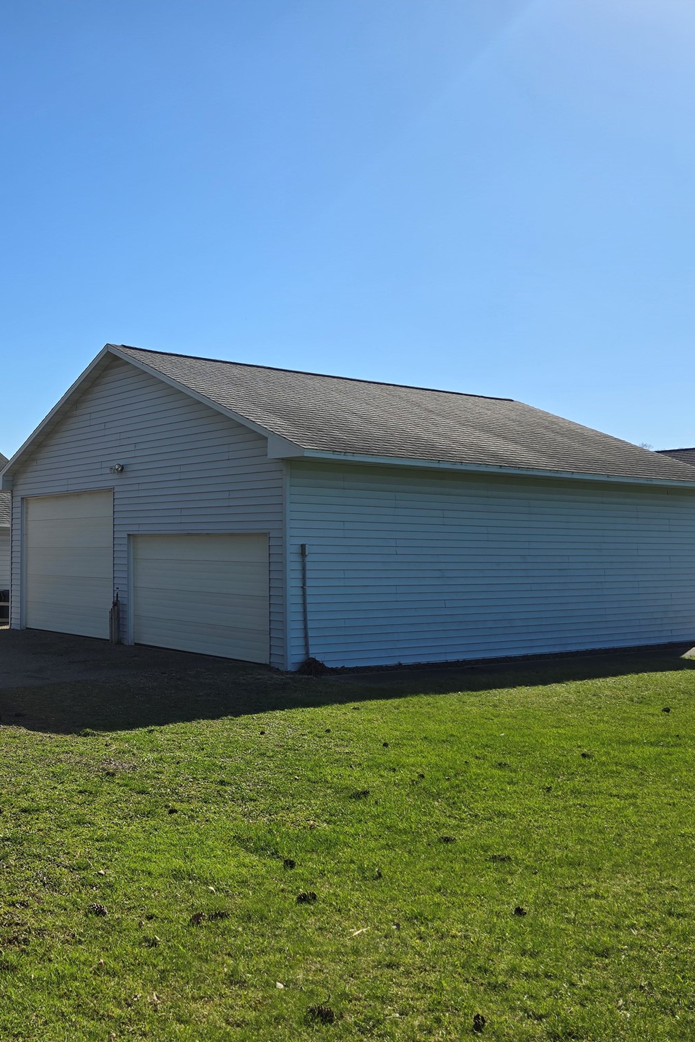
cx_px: 51
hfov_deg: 38.0
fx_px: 926
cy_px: 521
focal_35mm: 32
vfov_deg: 58.7
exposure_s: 1/965
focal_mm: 6.3
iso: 12
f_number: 1.7
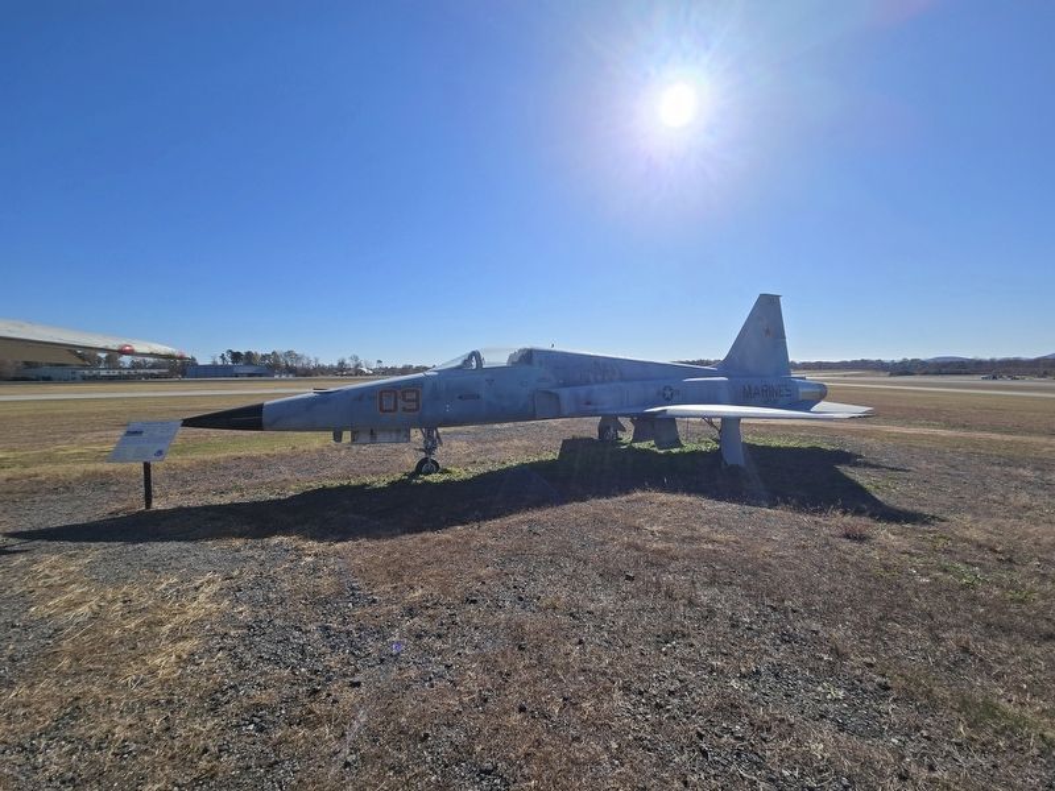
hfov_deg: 106.2
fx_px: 396
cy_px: 396
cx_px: 528
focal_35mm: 13
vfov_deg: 89.9
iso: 50
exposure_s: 1/4554
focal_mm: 2.2
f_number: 2.2
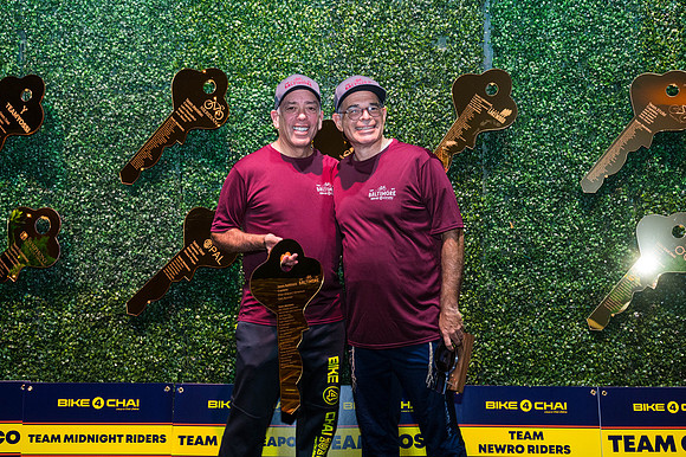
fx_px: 857
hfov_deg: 43.6
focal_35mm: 45
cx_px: 343
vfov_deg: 29.8
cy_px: 228
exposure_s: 1/160
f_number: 5.6
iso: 3200
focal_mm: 45
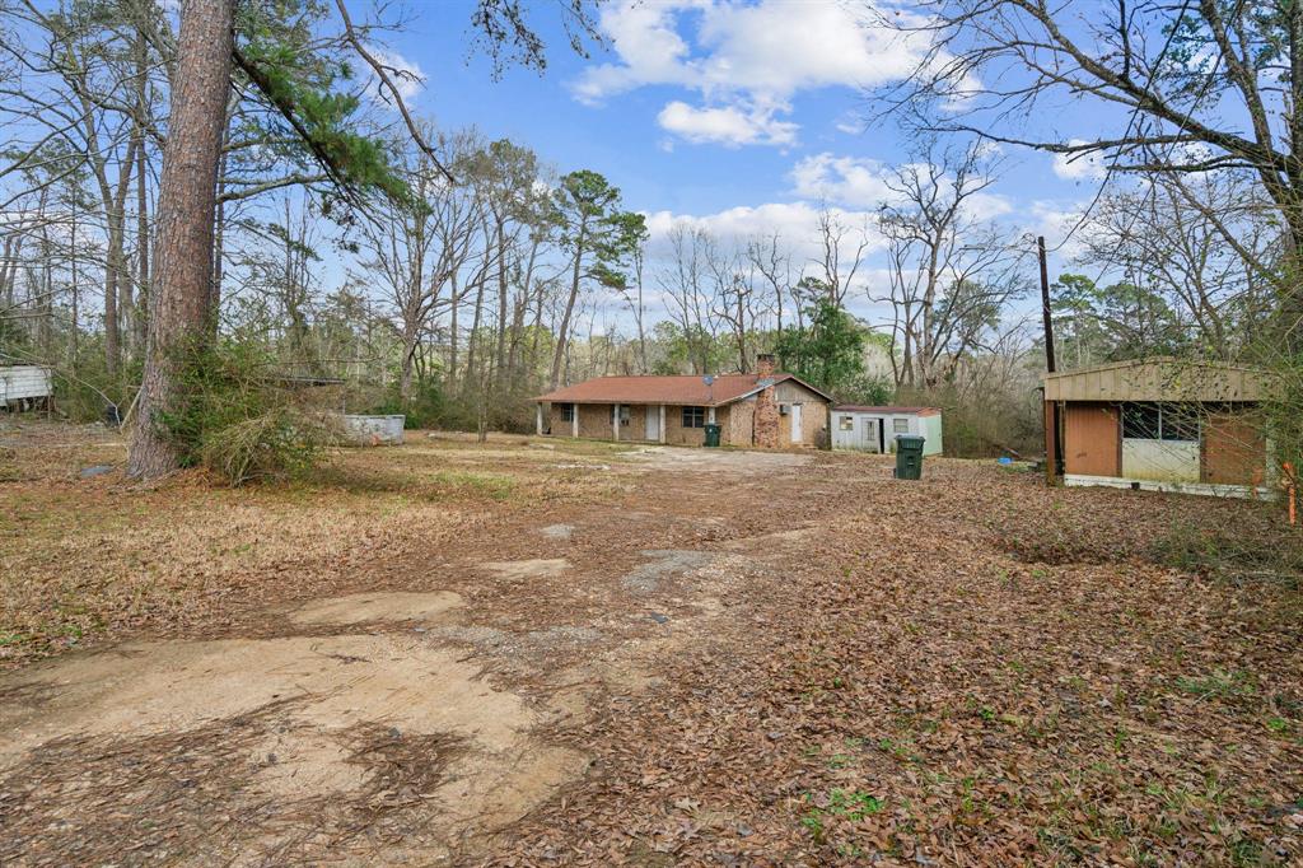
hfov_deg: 84.0
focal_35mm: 20
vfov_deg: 61.9
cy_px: 434
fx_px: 724
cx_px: 652
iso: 800
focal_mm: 20
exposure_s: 1/500
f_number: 10
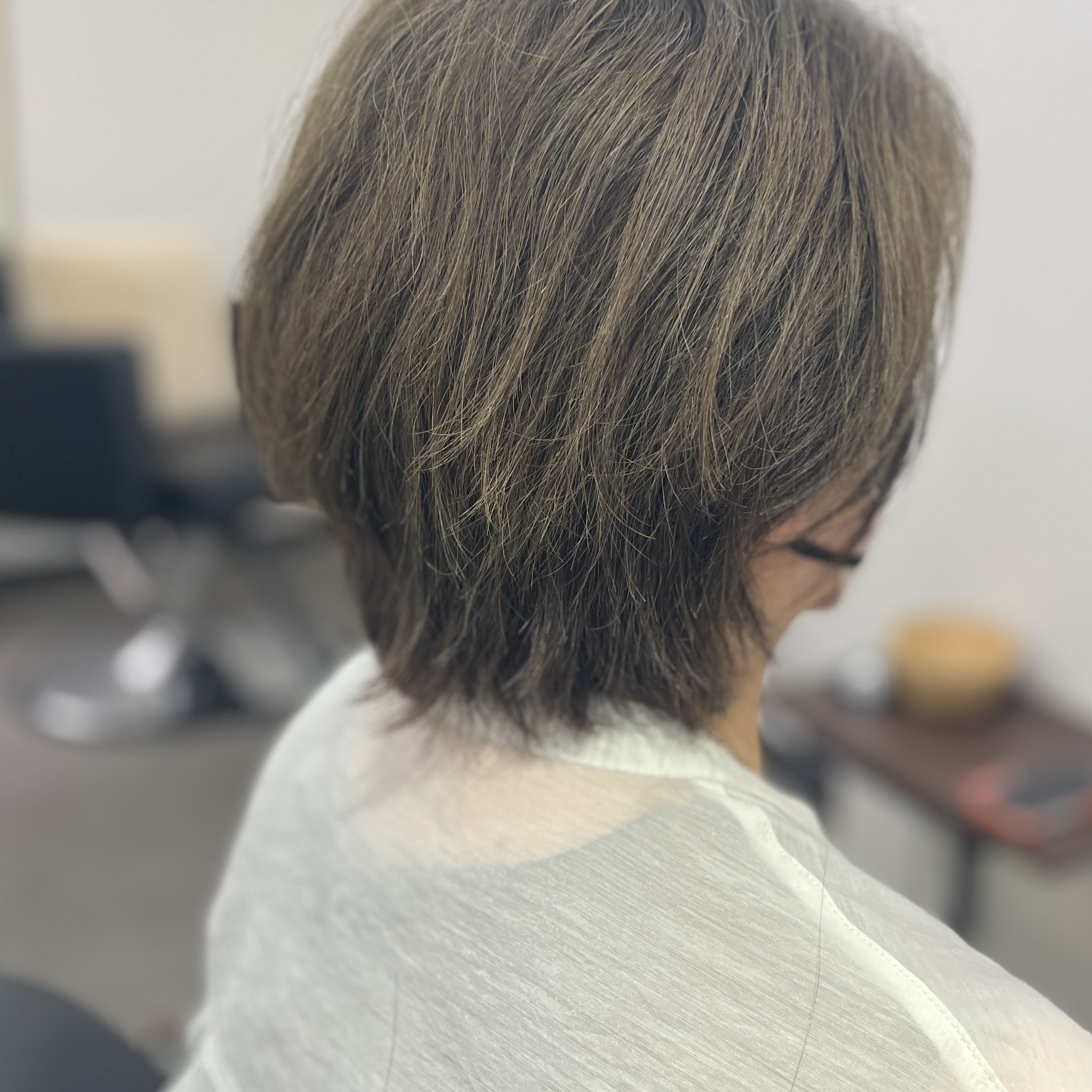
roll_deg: +0.2
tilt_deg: -9.0
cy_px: 351
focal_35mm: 35
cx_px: 610
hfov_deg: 47.1
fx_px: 1249
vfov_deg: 46.4
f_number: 1.6
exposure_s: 1/60
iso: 200
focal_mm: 5.1
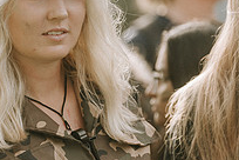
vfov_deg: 3.0
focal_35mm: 453
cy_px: 69
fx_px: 3007
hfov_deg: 4.5
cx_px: -8
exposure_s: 1/500
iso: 100
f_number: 2.8
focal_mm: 150
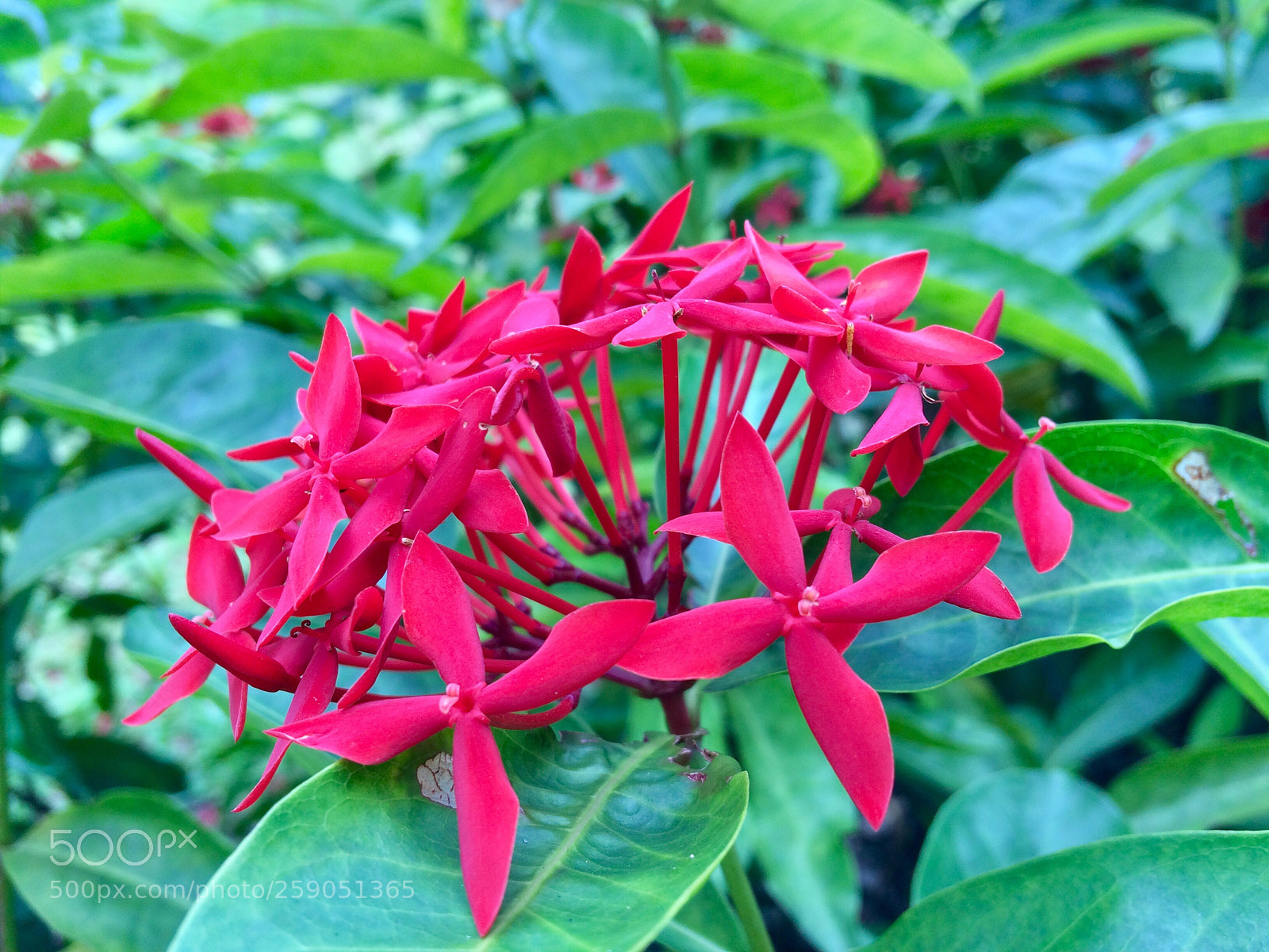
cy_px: 476
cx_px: 634
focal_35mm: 29
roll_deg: +0.4
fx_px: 1063
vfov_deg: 48.2
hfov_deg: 61.7
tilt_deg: -32.0
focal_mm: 4.15
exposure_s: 1/117
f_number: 2.2
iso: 32
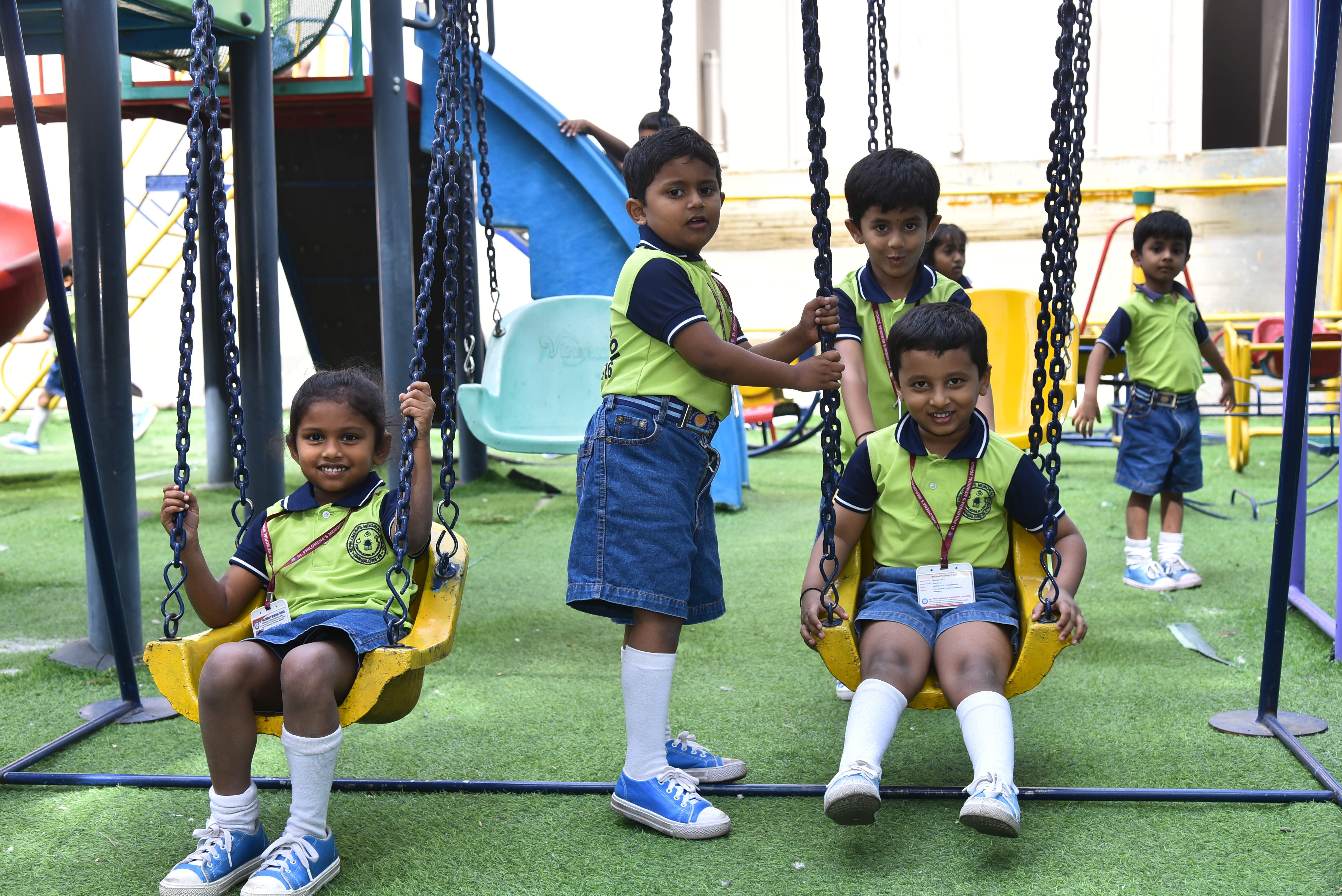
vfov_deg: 27.0
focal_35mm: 50
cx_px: 671
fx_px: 1865
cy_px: 448
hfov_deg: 39.6
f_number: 5.6
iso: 320
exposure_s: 1/160
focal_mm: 50
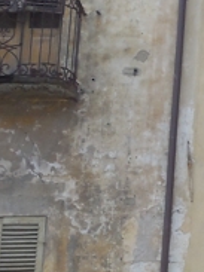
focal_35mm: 190
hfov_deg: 7.4
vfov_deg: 10.3
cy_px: 259
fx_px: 1495
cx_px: 468
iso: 125
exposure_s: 1/800
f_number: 3.4
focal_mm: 6.1
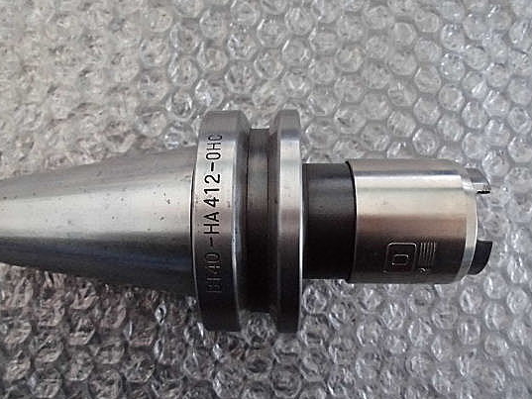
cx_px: 230
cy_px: 213
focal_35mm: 31
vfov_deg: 45.4
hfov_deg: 58.1
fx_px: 477
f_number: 3.5
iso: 800
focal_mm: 4.6
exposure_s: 1/60
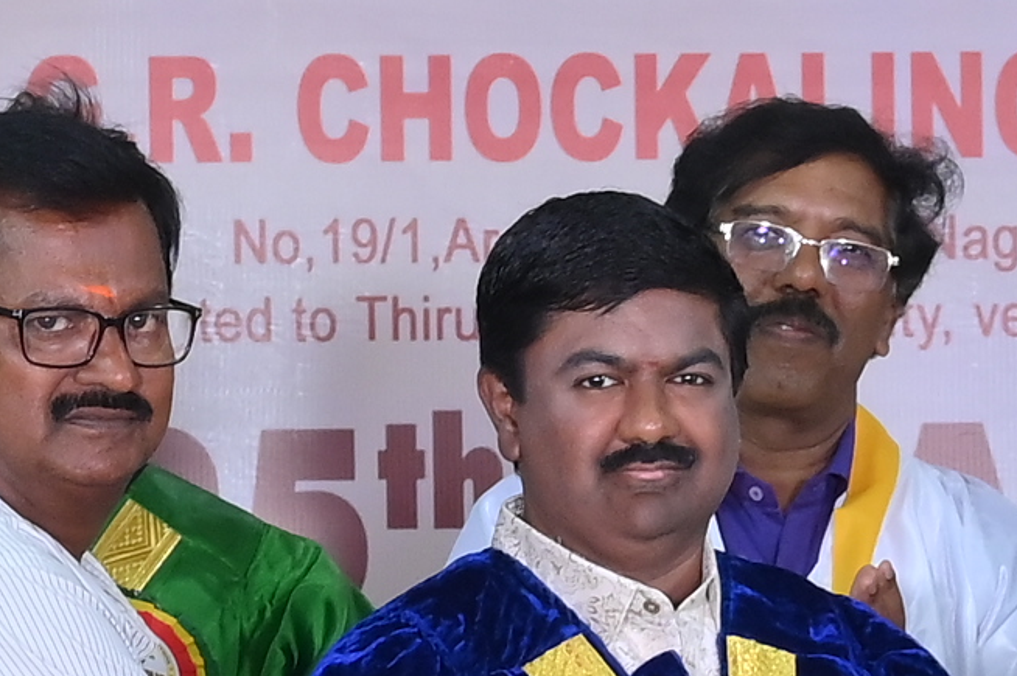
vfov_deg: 3.6
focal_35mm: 374
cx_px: 891
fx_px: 10557
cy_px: 1298
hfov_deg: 5.5
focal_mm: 54
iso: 800
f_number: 8
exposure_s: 1/125
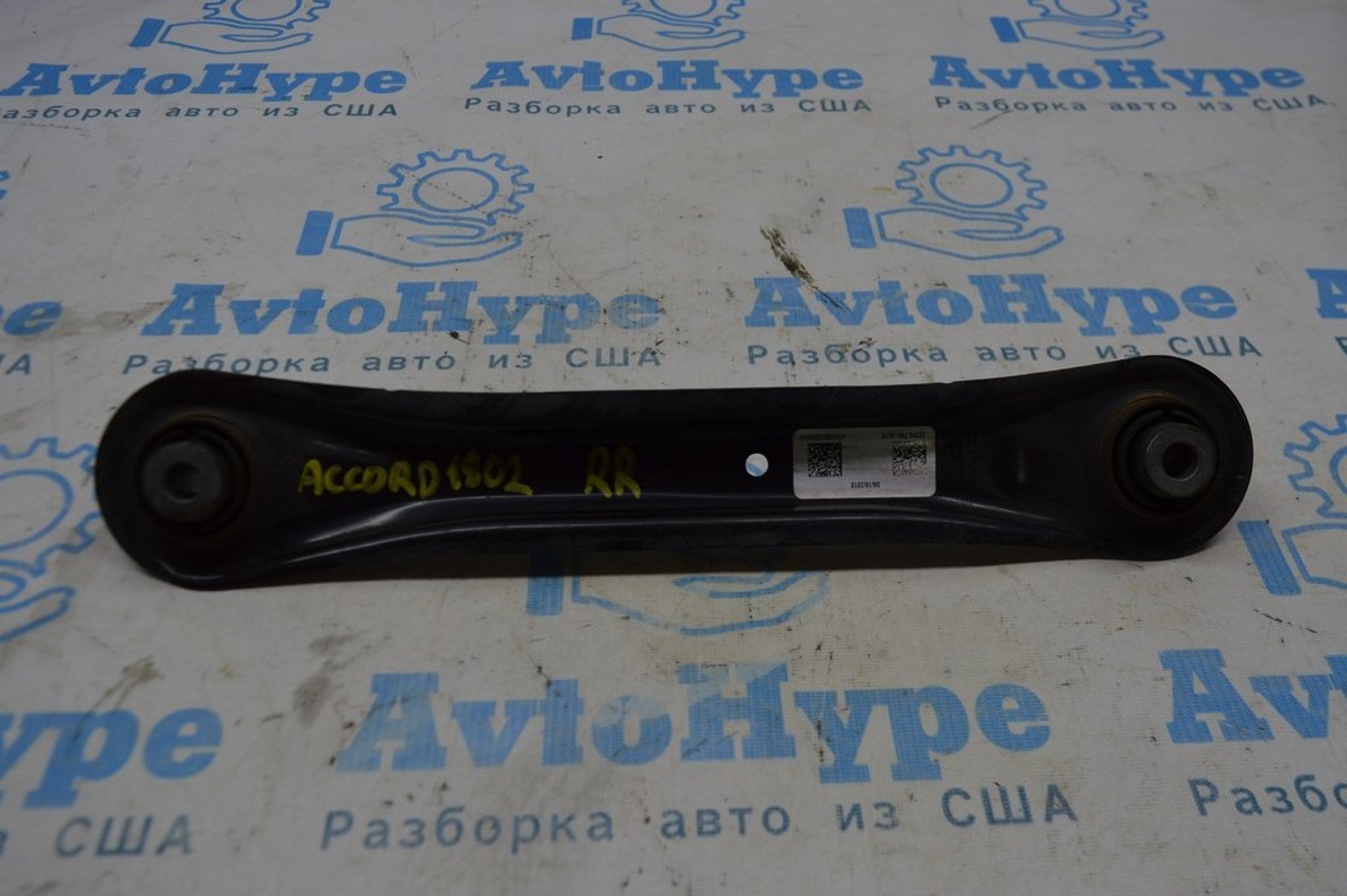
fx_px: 1234
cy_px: 448
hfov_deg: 57.3
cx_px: 674
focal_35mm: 33
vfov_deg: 39.9
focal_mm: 22
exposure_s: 1/125
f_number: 5.6
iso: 400
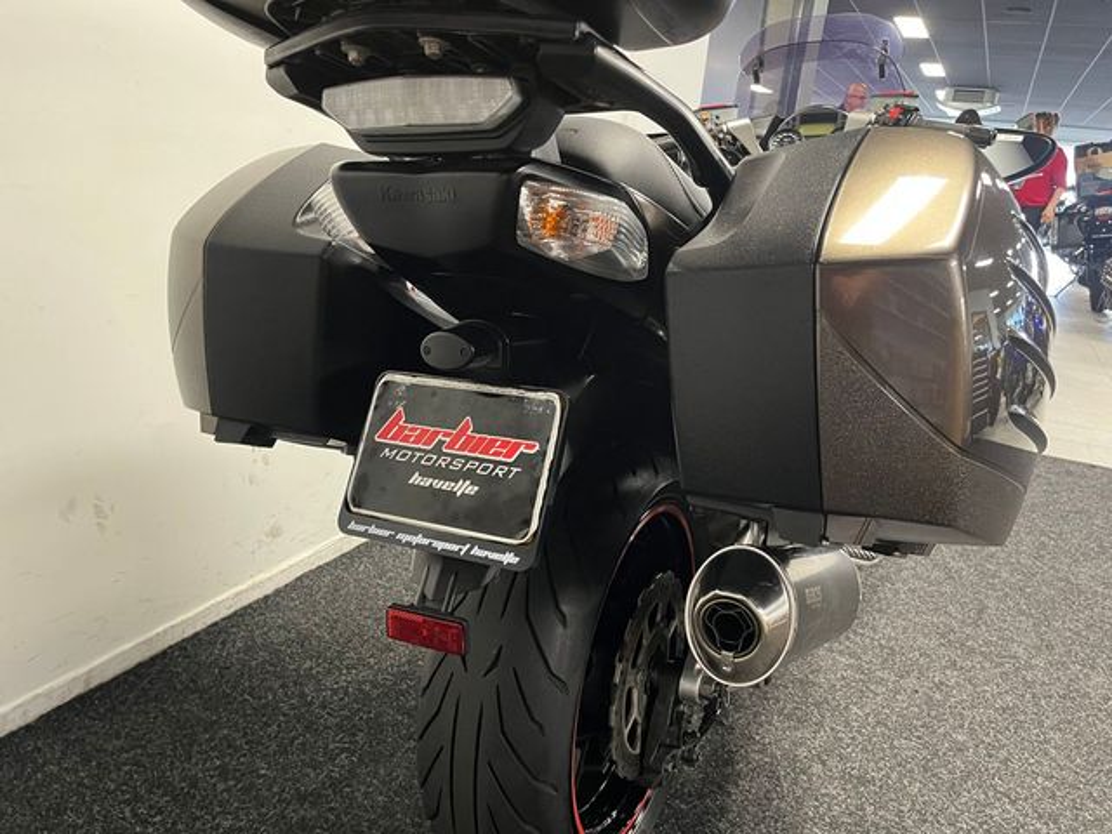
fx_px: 835
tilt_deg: -16.0
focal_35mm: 26
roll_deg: -4.4
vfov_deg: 53.1
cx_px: 556
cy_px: 417
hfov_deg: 67.3
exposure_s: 1/50
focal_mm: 5.1
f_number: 1.6
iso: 400
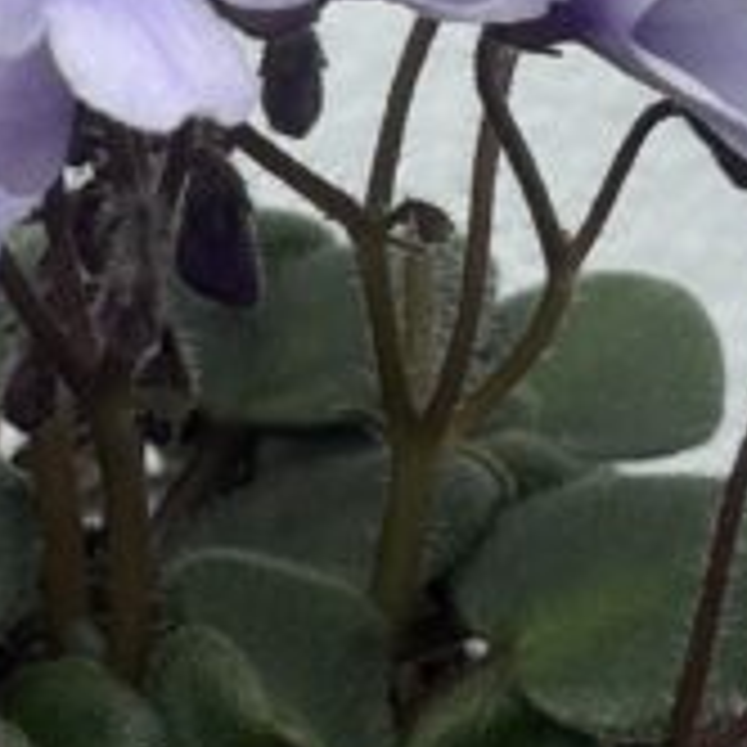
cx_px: -194
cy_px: 86
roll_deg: -3.9
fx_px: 6909
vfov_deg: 6.2
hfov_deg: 6.1
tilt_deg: -18.0
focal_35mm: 283
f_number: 1.6
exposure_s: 1/1453
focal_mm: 5.96
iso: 32
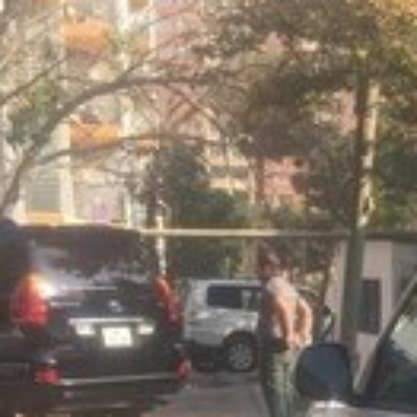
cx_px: 474
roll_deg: -1.2
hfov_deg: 17.3
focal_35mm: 97
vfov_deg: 16.9
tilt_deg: -12.1
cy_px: 541
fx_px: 1322
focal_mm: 4.15
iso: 32
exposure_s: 1/488
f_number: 2.2
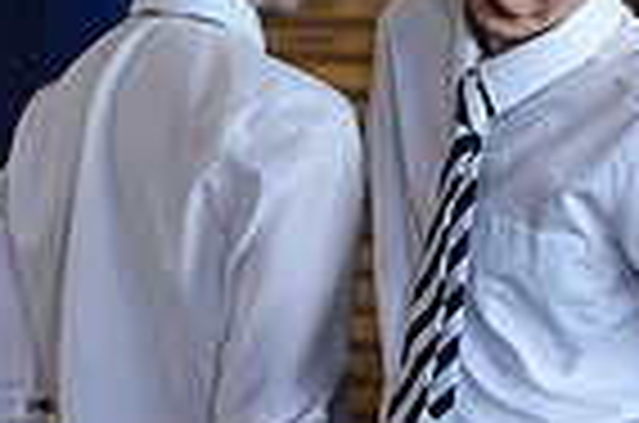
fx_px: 9068
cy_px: 205
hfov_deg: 4.0
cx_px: 1278
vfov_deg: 2.7
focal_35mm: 512
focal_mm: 125
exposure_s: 1/320
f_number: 3.2
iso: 1600
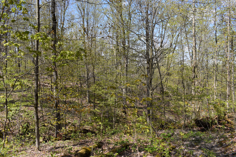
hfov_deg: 67.4
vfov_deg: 48.0
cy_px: 78
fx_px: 177
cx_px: 118
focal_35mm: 27
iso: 200
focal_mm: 18
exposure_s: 1/250
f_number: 8
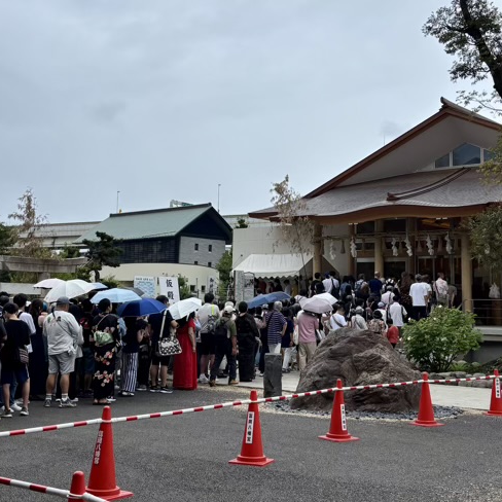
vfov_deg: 49.7
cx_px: 346
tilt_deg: +6.5
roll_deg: -2.8
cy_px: 238
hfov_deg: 48.7
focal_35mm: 33
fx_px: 541
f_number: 1.6
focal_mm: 5.96
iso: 50
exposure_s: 1/3650
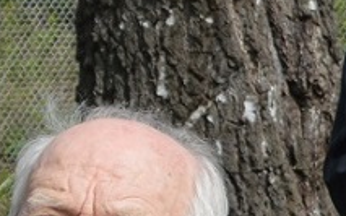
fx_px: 3845
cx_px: -857
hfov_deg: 4.8
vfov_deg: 3.2
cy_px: 37
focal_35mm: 408
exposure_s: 1/250
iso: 100
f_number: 8
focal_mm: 35
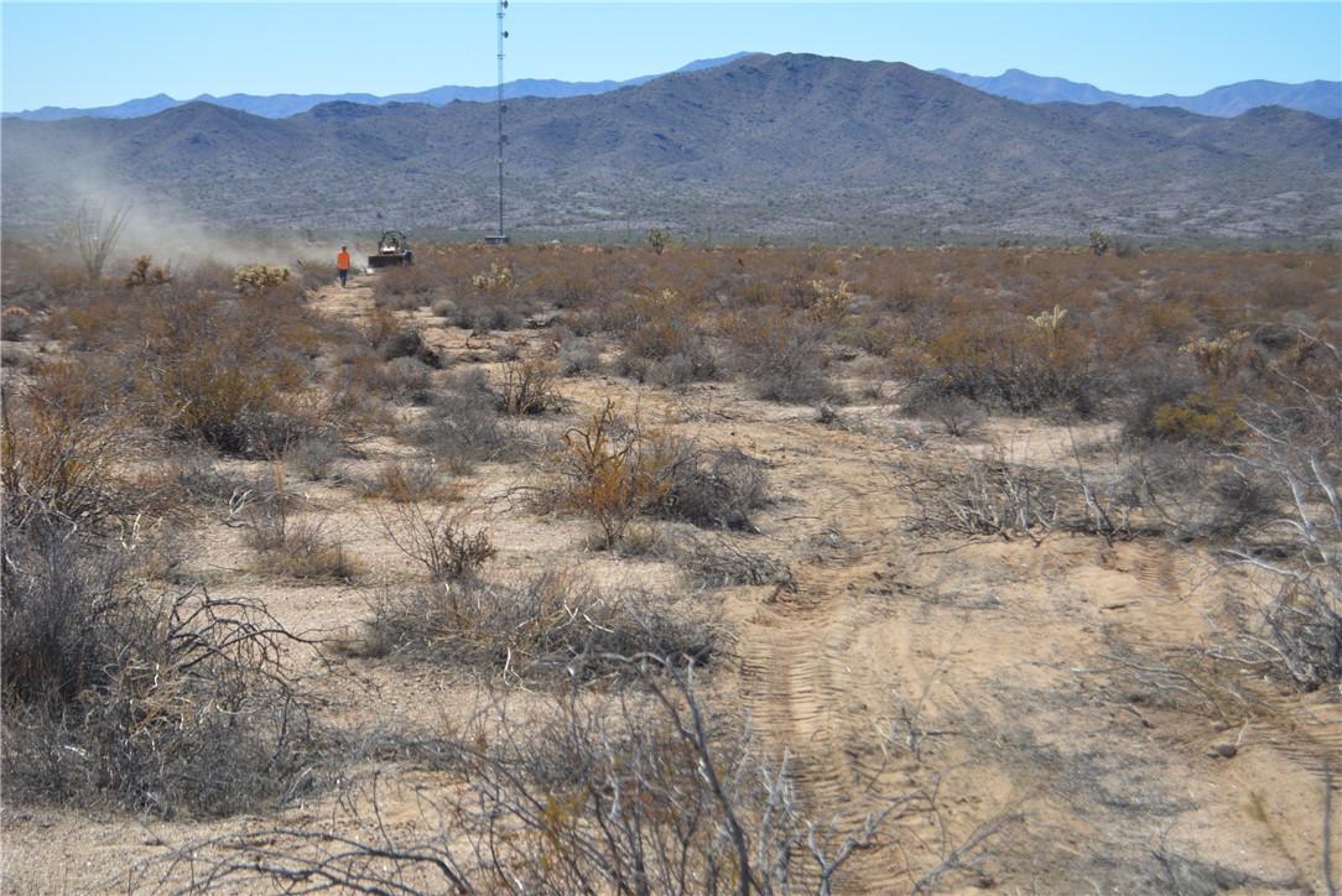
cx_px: 671
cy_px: 448
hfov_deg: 24.6
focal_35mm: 82
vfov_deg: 16.6
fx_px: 3077
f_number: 6.3
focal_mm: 55
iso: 400
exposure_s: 1/1600
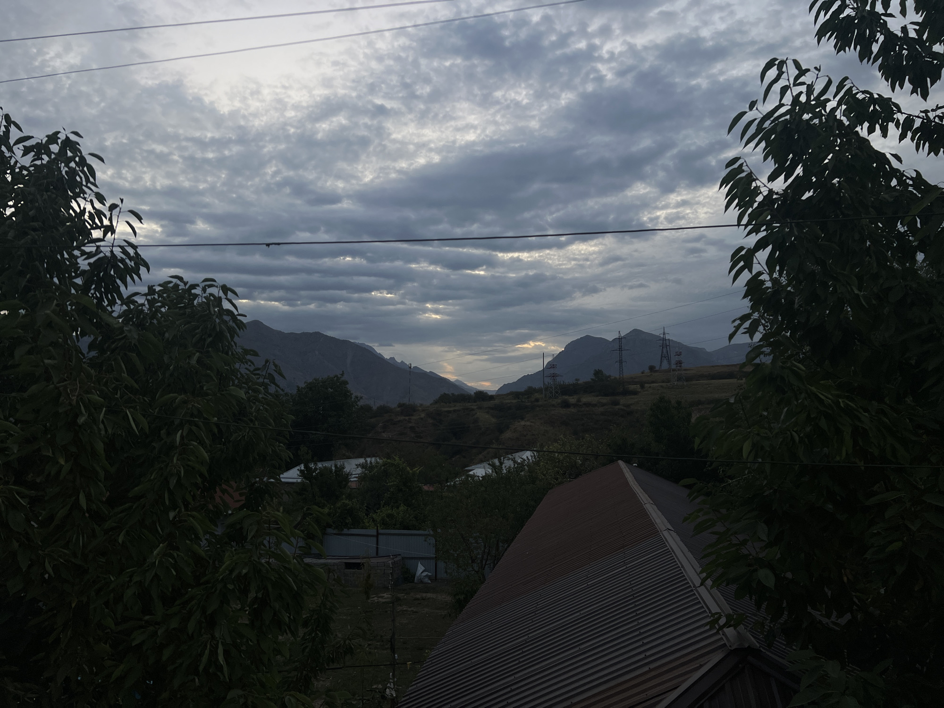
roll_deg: +0.0
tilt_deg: +4.9
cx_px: 472
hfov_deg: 67.3
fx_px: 709
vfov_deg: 53.1
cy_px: 354
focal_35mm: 26
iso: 125
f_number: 1.5
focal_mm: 5.7
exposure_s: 1/106
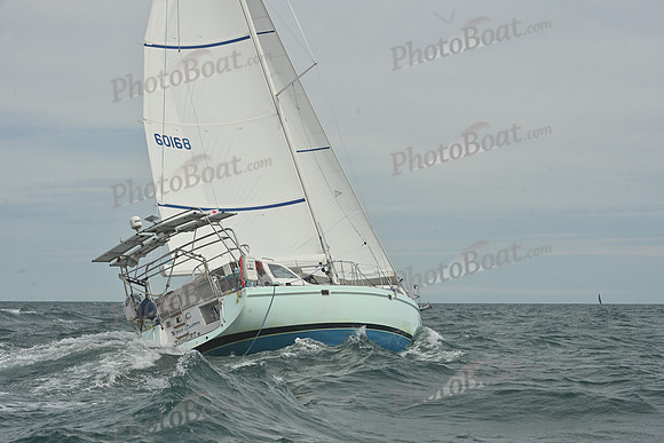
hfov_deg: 28.8
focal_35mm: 70
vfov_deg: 19.5
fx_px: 1291
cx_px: 332
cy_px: 222
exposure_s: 1/1250
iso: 320
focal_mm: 70
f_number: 11
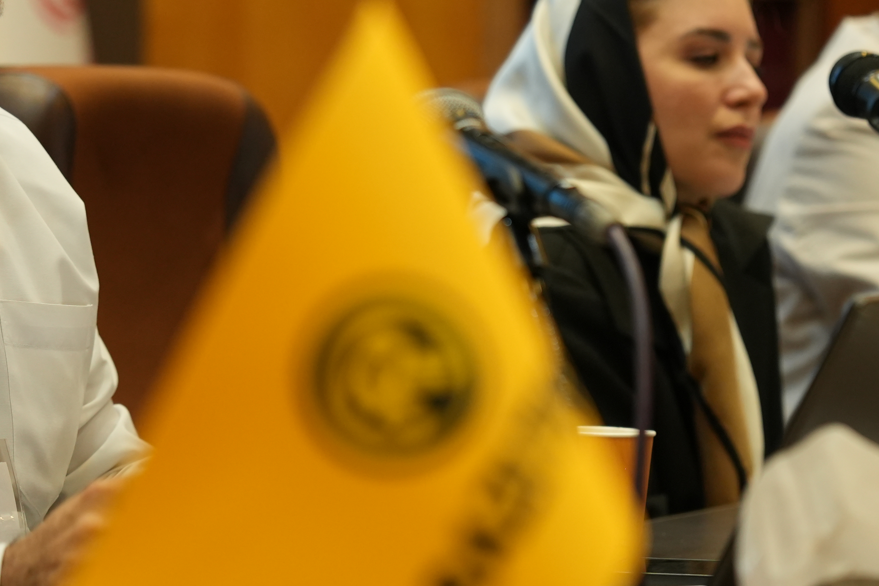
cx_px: 452
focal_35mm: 169
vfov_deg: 8.1
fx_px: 4126
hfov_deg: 12.2
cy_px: 216
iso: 1250
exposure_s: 1/60
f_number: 2.8
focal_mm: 70
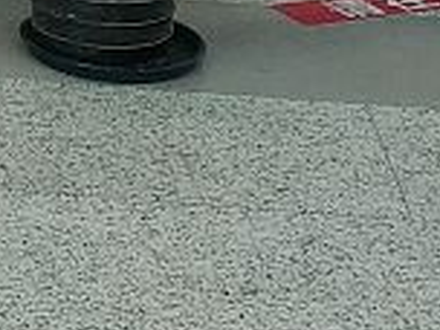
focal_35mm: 252
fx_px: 3203
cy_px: -828
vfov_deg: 5.4
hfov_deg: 7.5
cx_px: -478
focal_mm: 4.5
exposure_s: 1/50
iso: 142
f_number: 2
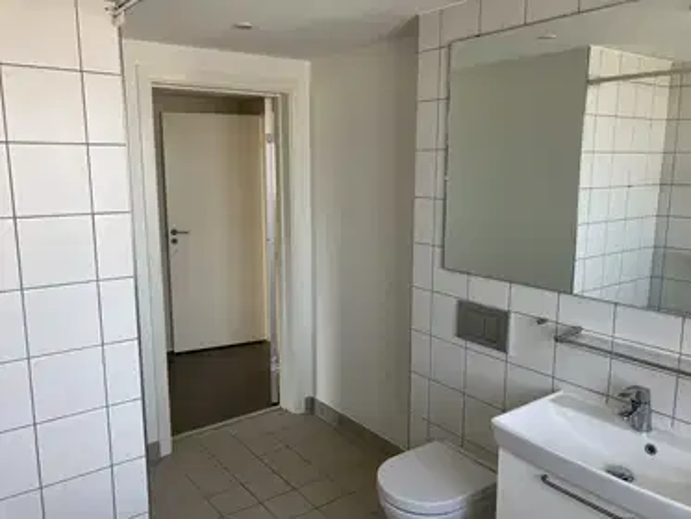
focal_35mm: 28
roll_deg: -0.4
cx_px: 346
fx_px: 559
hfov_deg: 63.4
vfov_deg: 49.8
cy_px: 260
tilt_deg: -9.9
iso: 64
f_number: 1.8
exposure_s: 1/121
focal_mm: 3.99
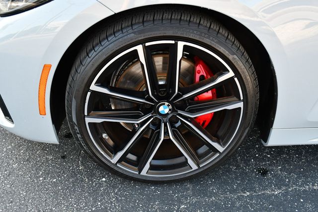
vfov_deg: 36.9
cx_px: 159
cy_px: 106
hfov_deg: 53.1
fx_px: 318
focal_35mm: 36
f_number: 4
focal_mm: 18
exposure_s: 1/250
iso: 400
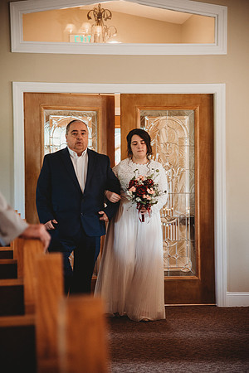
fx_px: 954
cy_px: 186
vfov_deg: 22.1
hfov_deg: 14.9
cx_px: 124
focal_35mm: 92
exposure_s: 1/125
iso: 800
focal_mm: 92
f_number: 4
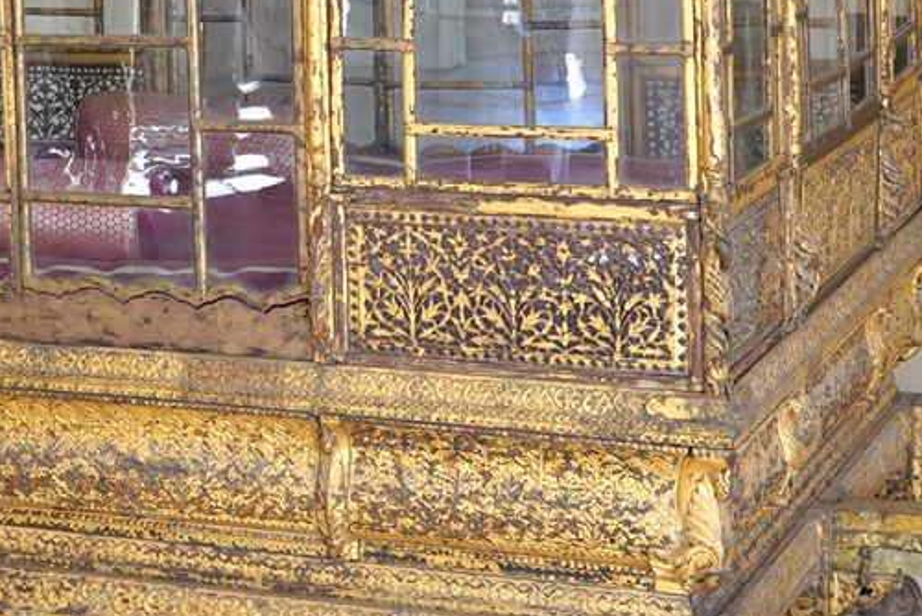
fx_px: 2460
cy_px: -149
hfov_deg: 21.0
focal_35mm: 96
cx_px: 203
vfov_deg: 13.8
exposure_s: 1/100
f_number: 7.1
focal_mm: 24
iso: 800
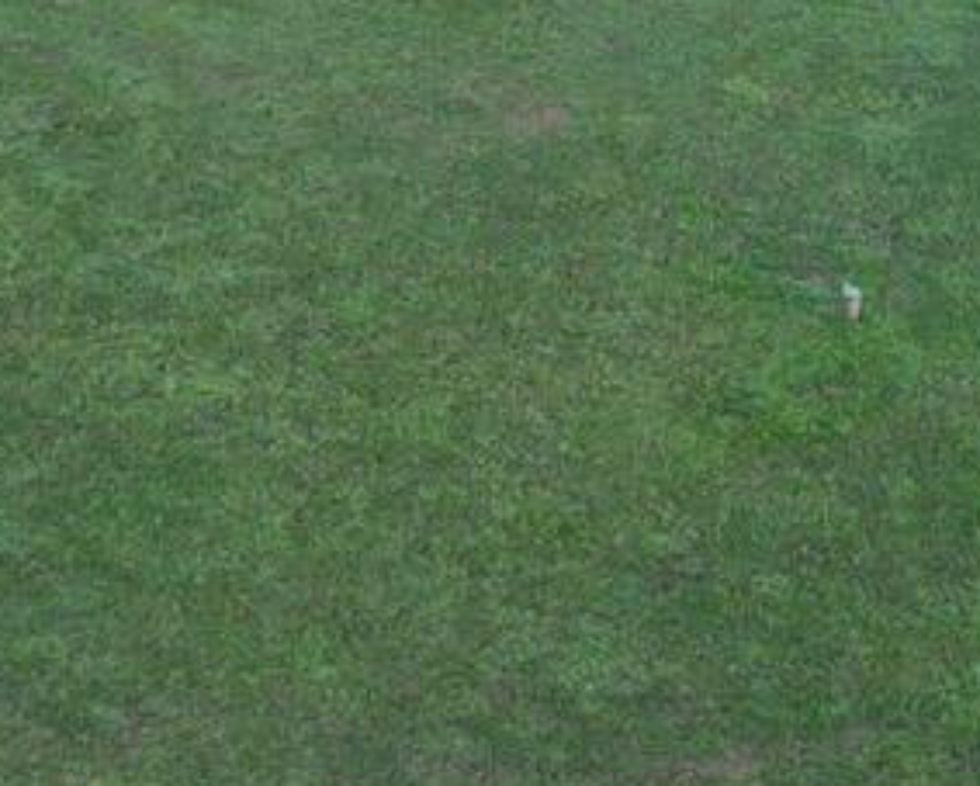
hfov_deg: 16.1
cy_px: -405
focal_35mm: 119
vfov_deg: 12.3
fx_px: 3455
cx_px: 474
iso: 100
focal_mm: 6.72
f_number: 1.7
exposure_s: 1/80
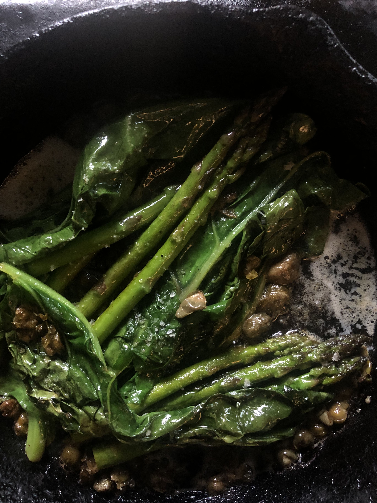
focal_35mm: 31
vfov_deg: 58.3
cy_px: 270
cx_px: 193
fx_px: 450
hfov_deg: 45.4
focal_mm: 3.99
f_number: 1.8
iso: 100
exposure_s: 1/11
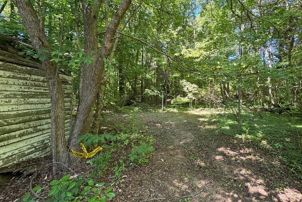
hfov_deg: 88.8
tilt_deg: +1.1
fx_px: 151
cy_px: 93
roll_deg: -1.2
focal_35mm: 18
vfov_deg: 67.3
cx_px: 182
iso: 80
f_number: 2.2
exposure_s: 1/99
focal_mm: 2.22
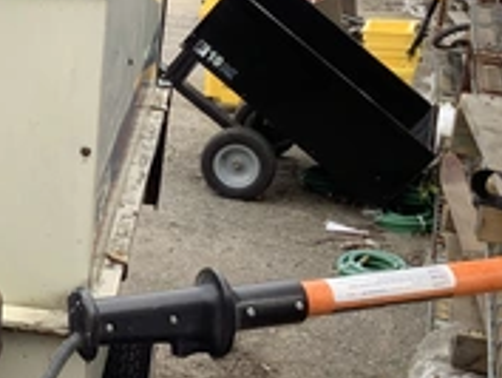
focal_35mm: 70
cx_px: -6
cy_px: 153
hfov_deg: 26.2
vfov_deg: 21.0
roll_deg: -2.5
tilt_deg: -15.0
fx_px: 1016
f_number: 2.4
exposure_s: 1/208
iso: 25
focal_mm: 3.3
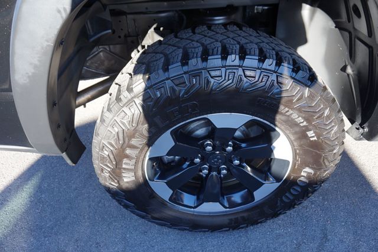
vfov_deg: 53.1
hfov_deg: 73.8
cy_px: 126
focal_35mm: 24
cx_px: 189
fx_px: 252
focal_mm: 16
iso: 100
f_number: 4
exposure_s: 1/60
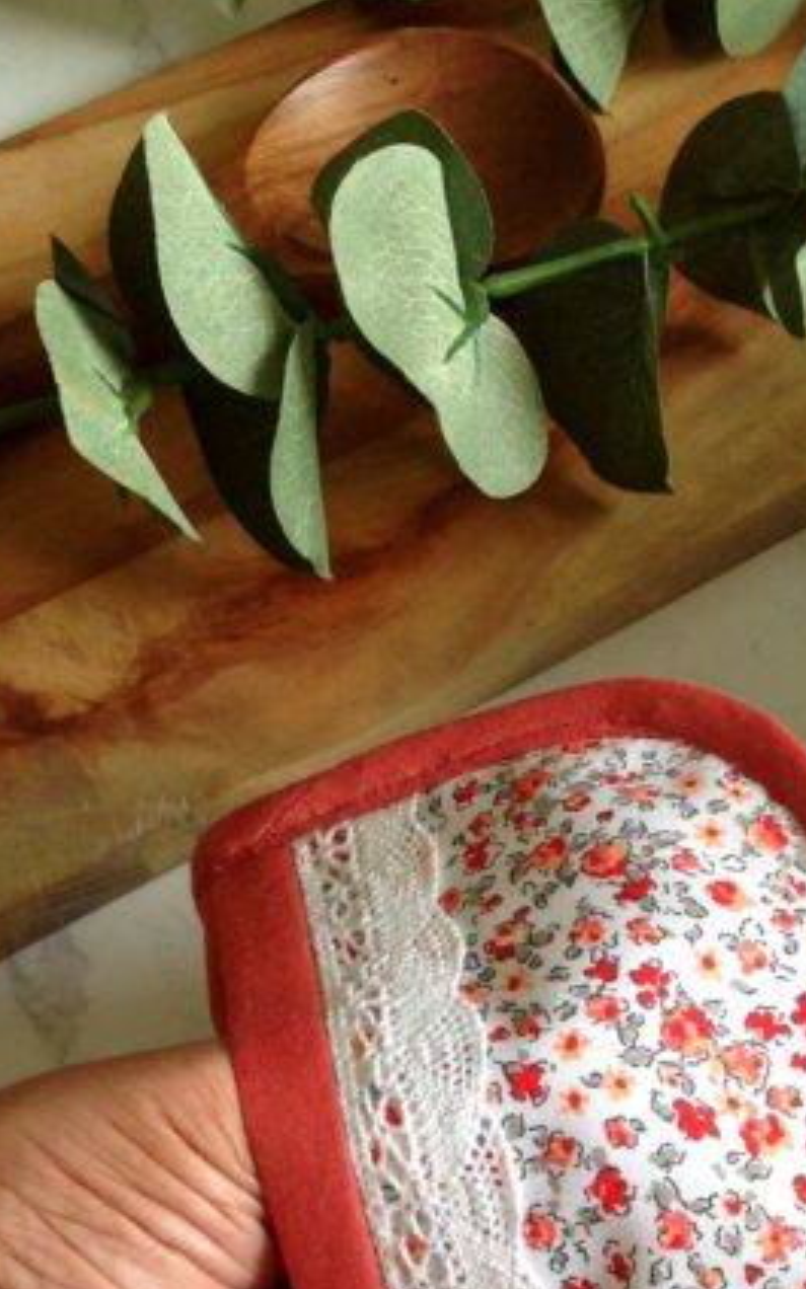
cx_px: 798
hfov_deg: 16.2
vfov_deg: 25.1
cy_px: 1222
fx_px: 2777
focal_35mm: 79
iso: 64
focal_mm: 4.28
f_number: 2.4
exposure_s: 1/120
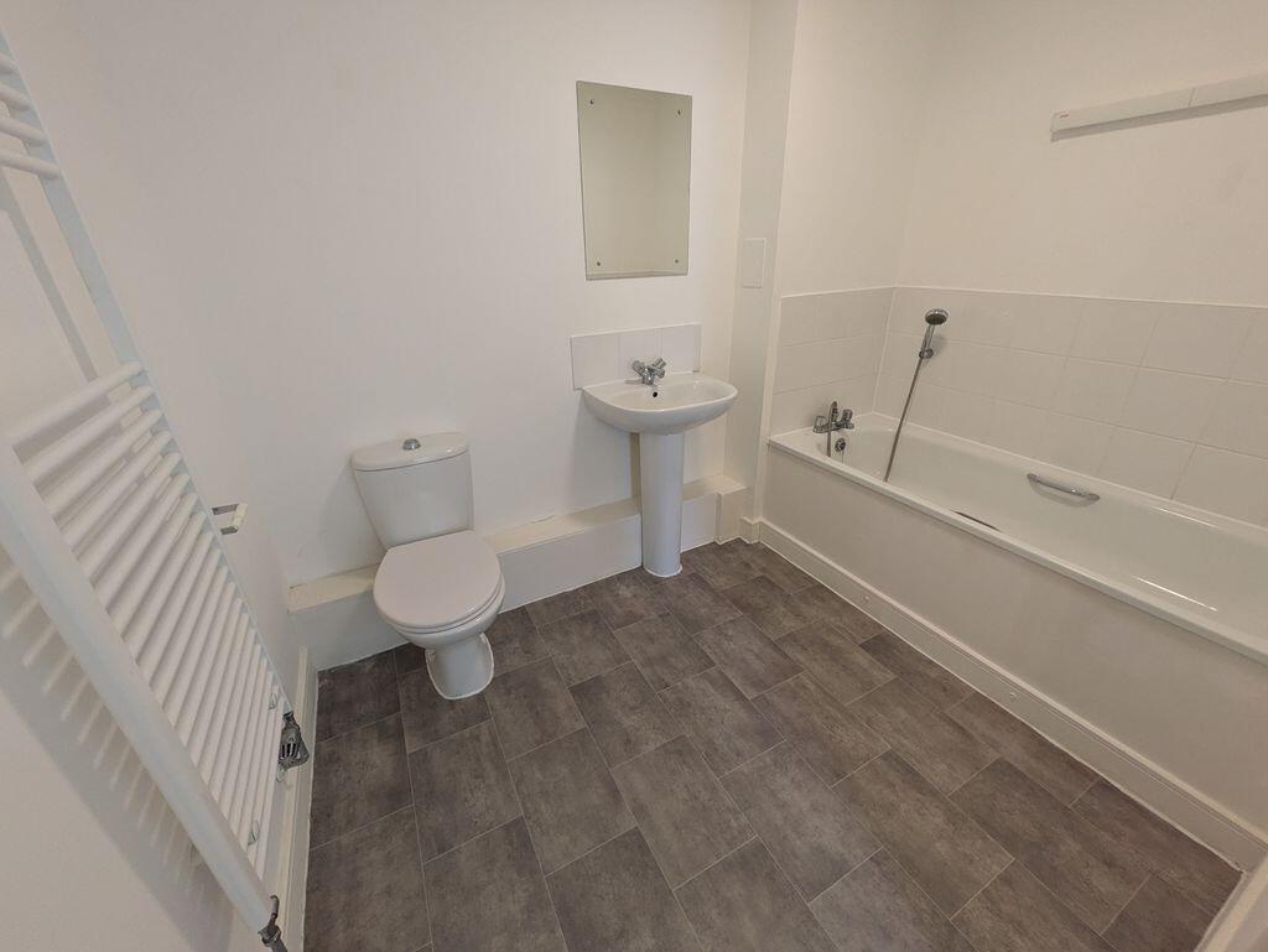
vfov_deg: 85.7
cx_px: 634
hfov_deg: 102.0
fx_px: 513
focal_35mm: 14
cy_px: 476
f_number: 2.2
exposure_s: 1/50
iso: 107
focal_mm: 1.83
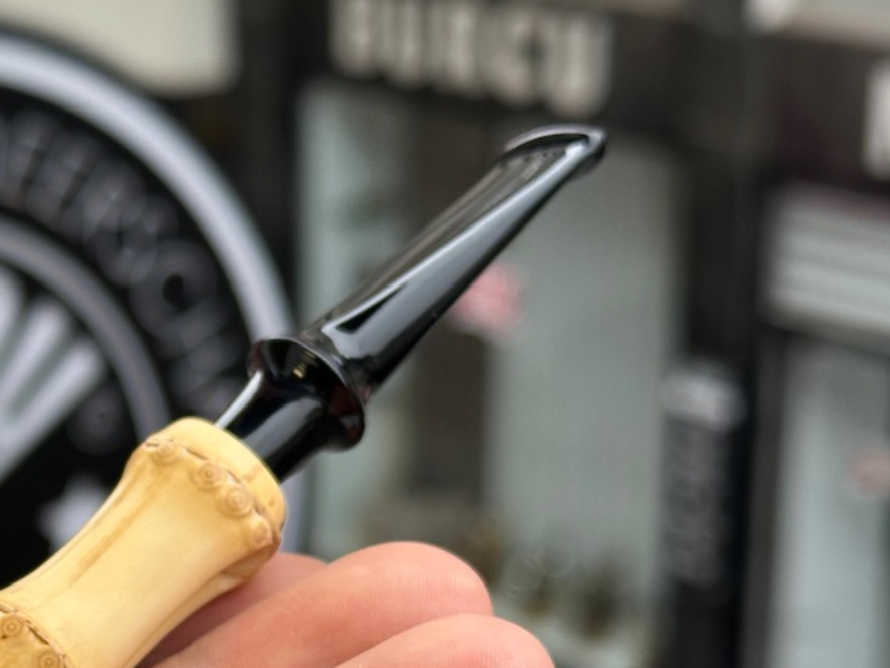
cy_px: 579
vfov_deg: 14.5
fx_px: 2597
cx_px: -32
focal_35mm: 101
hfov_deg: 18.8
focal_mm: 6.86
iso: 50
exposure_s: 1/148
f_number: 1.78
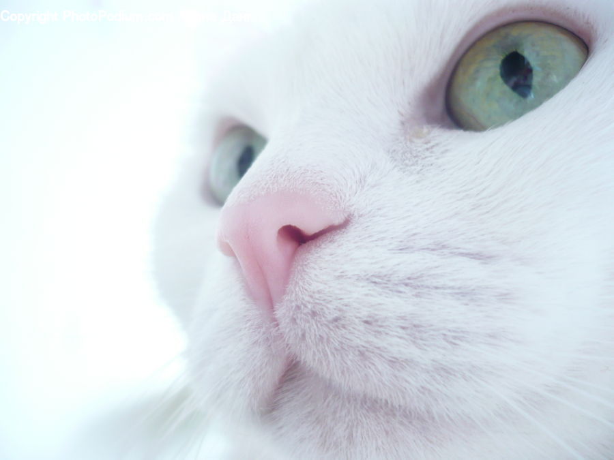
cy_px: 230
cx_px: 307
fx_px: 621
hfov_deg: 52.6
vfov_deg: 40.7
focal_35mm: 35
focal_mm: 5.8
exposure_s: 1/10
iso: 200
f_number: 2.8
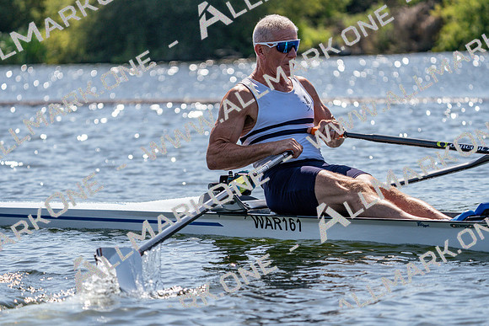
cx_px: 244
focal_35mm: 200
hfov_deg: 10.3
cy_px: 163
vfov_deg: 6.9
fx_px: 2717
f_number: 5.6
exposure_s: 1/2000
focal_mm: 200
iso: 200
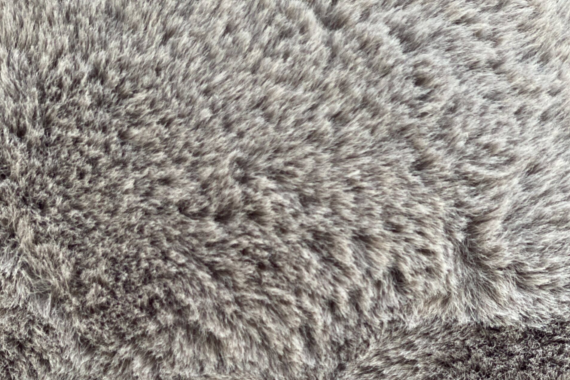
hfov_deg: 27.7
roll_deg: -7.1
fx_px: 1156
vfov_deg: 18.5
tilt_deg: -23.2
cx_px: 282
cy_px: 300
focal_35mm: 73
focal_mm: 6
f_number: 2
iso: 80
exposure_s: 1/122
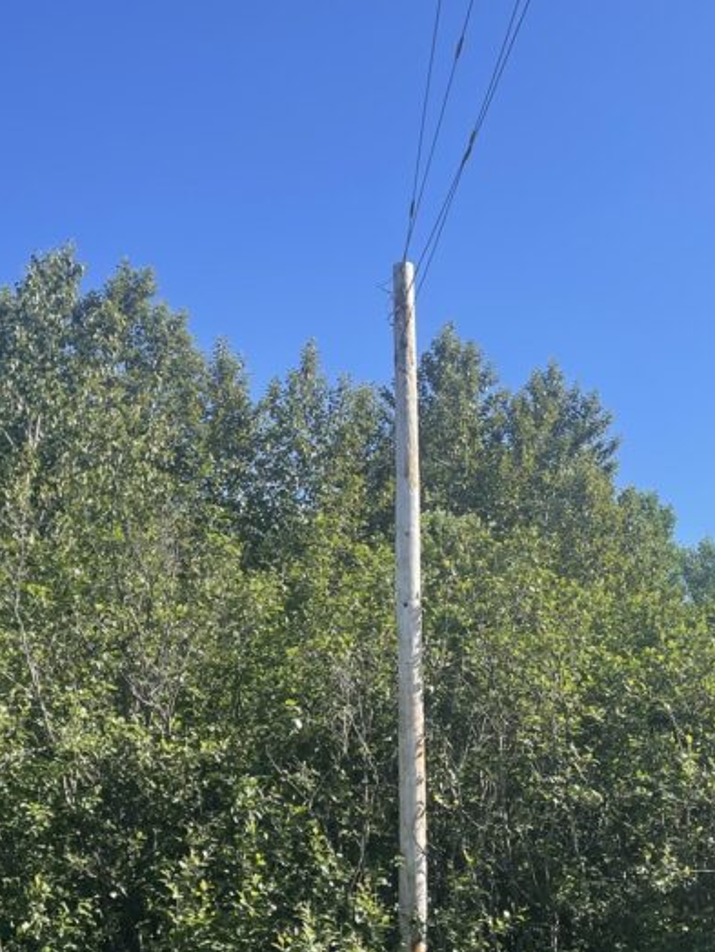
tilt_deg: +13.8
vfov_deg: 36.0
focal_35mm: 53
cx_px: 499
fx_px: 1458
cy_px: 568
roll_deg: -1.4
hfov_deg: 27.3
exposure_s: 1/1949
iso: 32
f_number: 1.6
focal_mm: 4.2
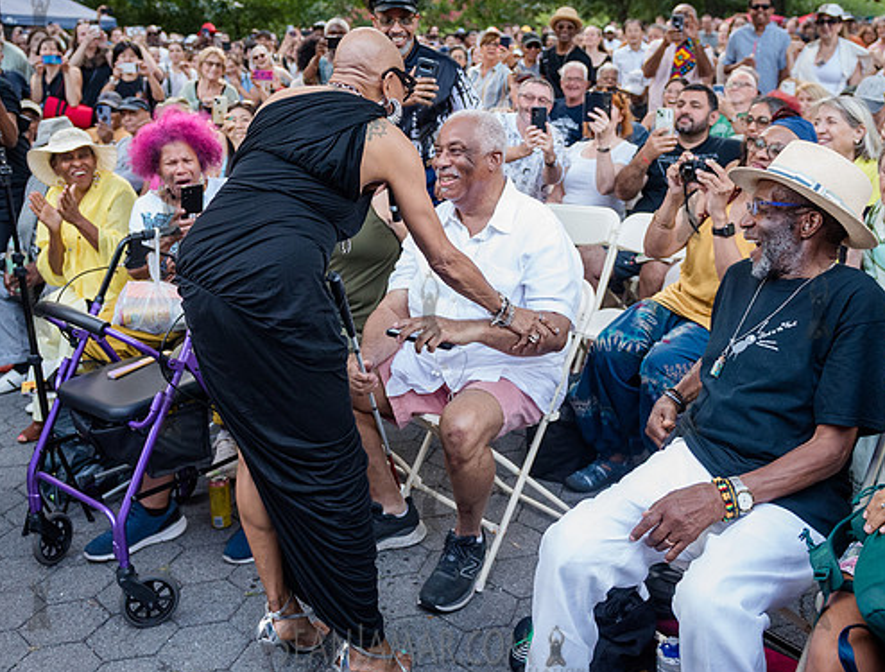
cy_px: 223
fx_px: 950
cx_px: 443
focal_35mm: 37
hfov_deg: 49.9
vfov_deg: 38.5
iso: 2000
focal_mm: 24
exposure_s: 1/400
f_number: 2.8
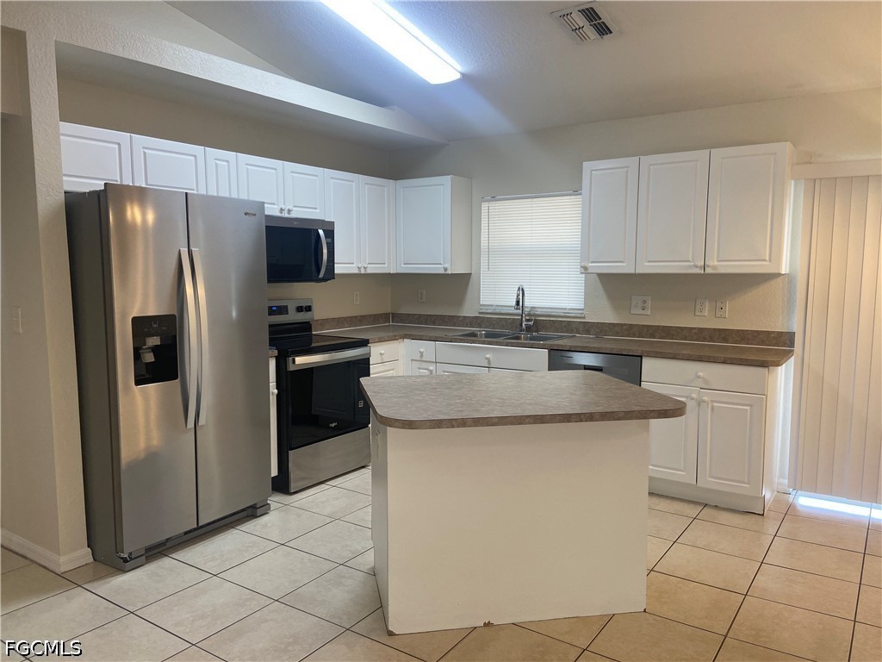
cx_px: 441
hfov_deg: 67.3
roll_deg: -0.1
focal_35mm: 26
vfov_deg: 53.1
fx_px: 662
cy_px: 331
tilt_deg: -6.6
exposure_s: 1/120
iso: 80
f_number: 1.8
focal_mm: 4.25
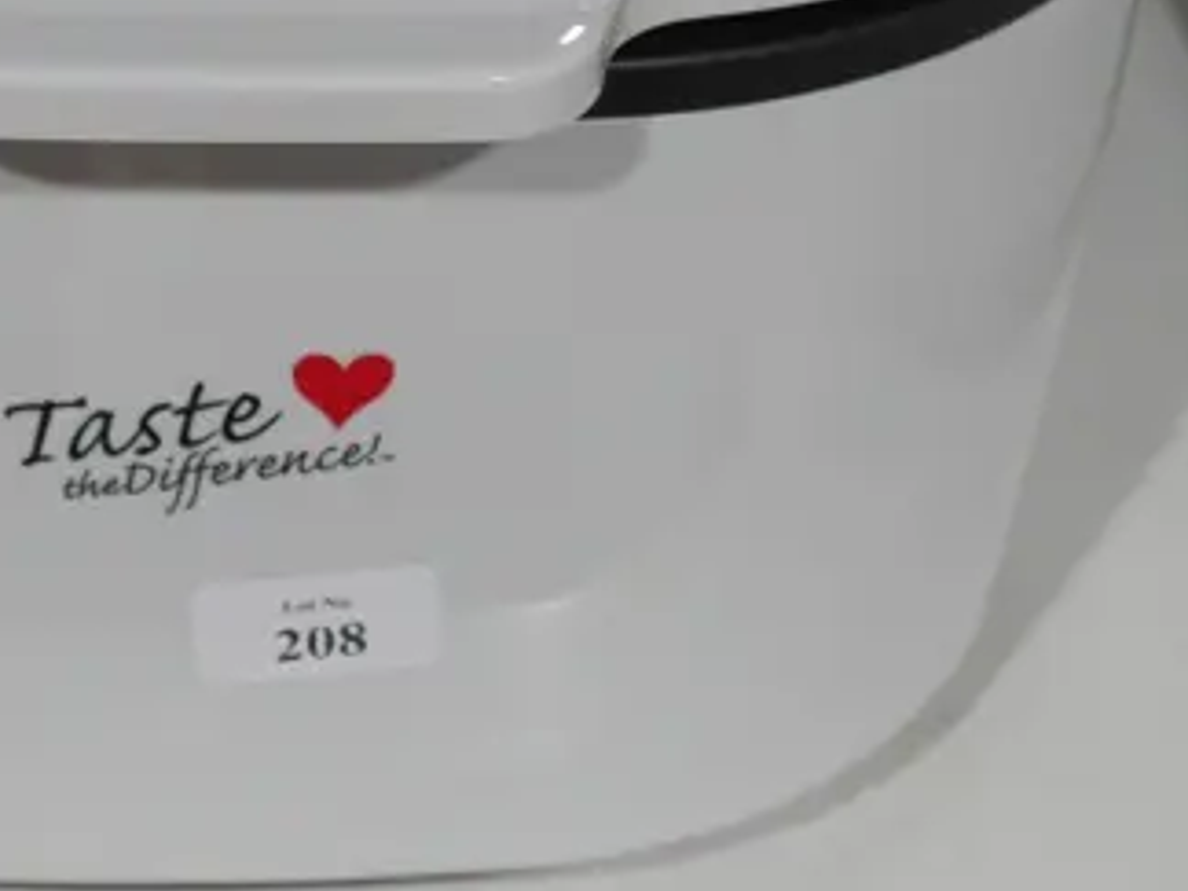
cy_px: -310
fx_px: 4770
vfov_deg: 10.4
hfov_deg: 14.1
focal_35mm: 139
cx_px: 220
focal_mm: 22
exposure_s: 1/60
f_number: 4.7
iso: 500
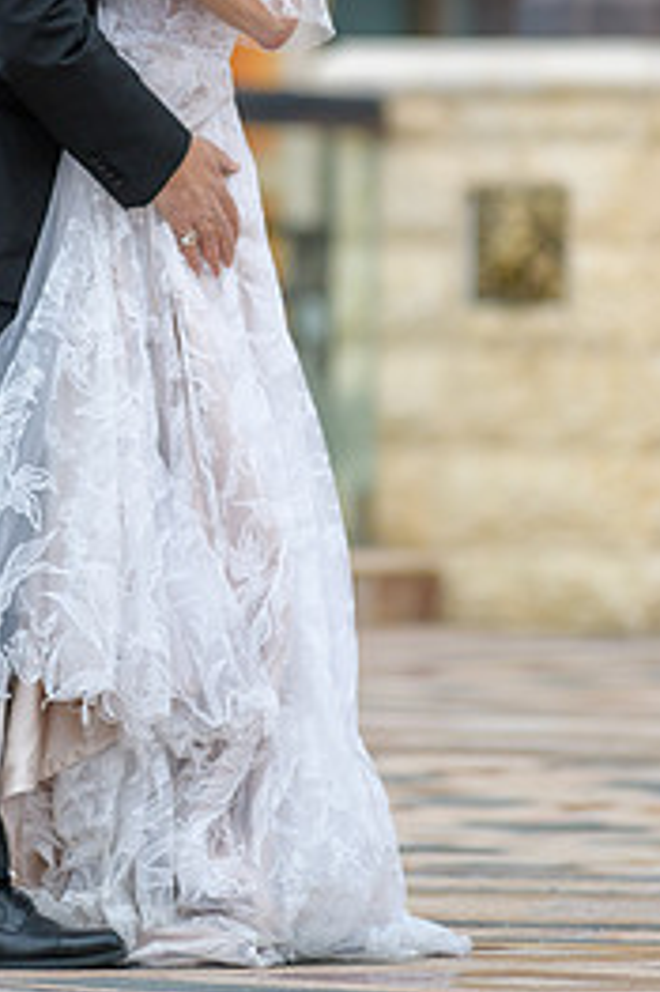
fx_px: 9417
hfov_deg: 4.0
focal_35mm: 342
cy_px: 211
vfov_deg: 6.0
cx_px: 170
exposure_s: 1/3200
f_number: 2.8
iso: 400
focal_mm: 200
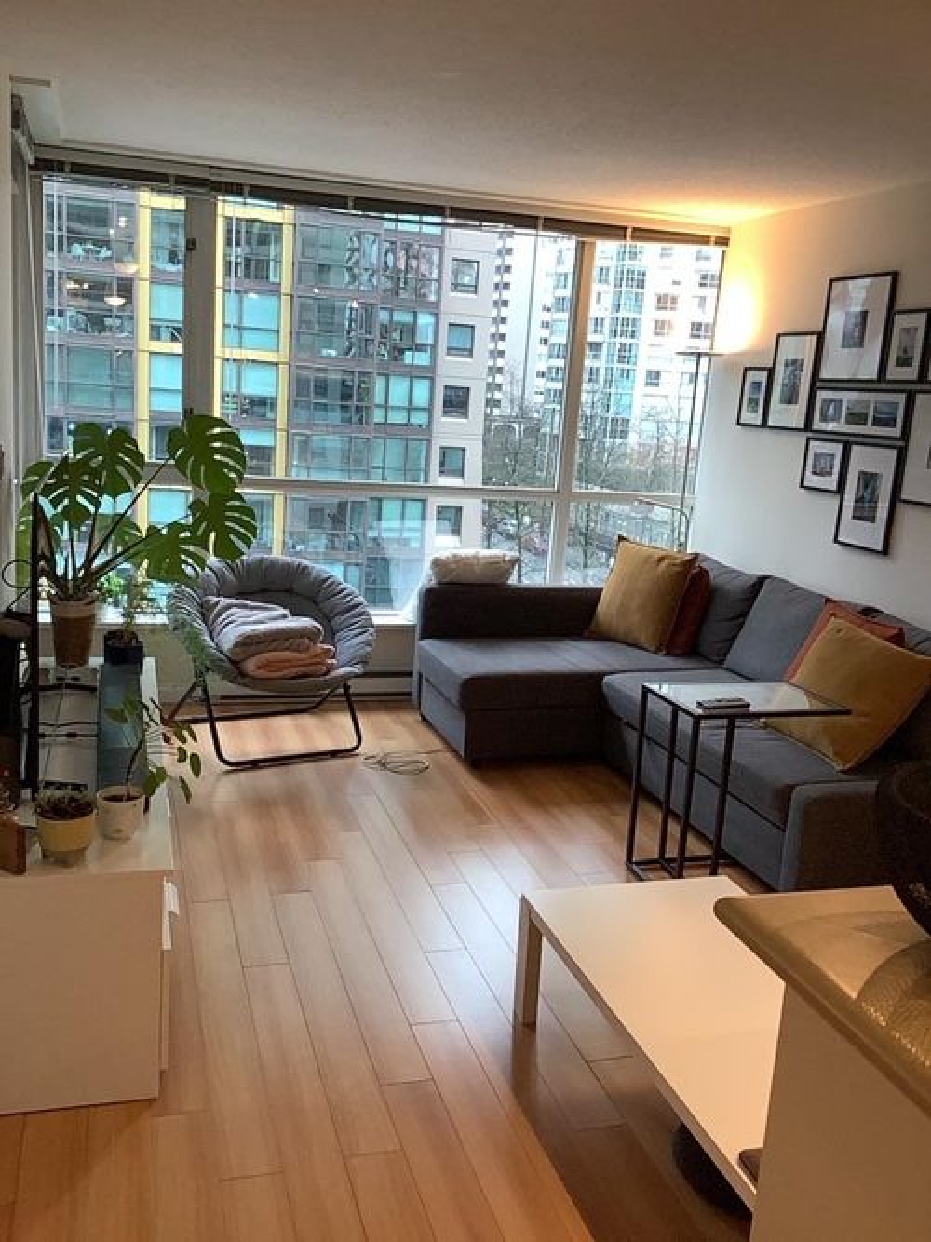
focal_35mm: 31
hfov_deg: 45.4
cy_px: 621
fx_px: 1112
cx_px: 466
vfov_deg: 58.4
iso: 100
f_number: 2.4
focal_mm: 3.3
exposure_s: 1/60
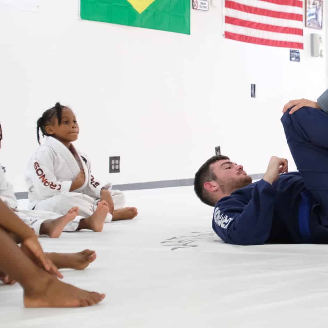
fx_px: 1083
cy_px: 128
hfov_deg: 16.7
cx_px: 356
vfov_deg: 17.2
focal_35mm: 101
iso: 4000
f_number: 4
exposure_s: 1/250
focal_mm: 29.8
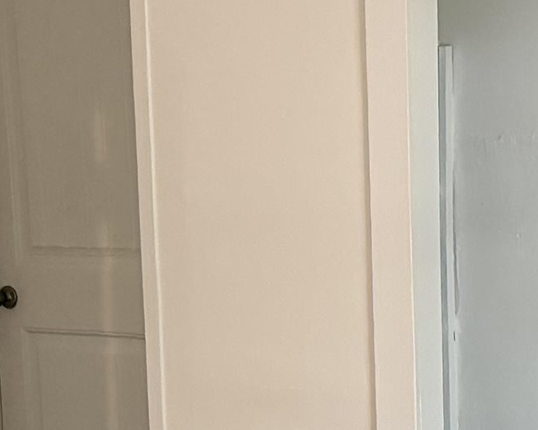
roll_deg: +1.7
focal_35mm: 110
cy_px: 332
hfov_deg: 17.4
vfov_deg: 13.9
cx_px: 339
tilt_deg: -7.2
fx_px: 1751
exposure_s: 1/60
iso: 800
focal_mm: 6.76
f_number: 1.78
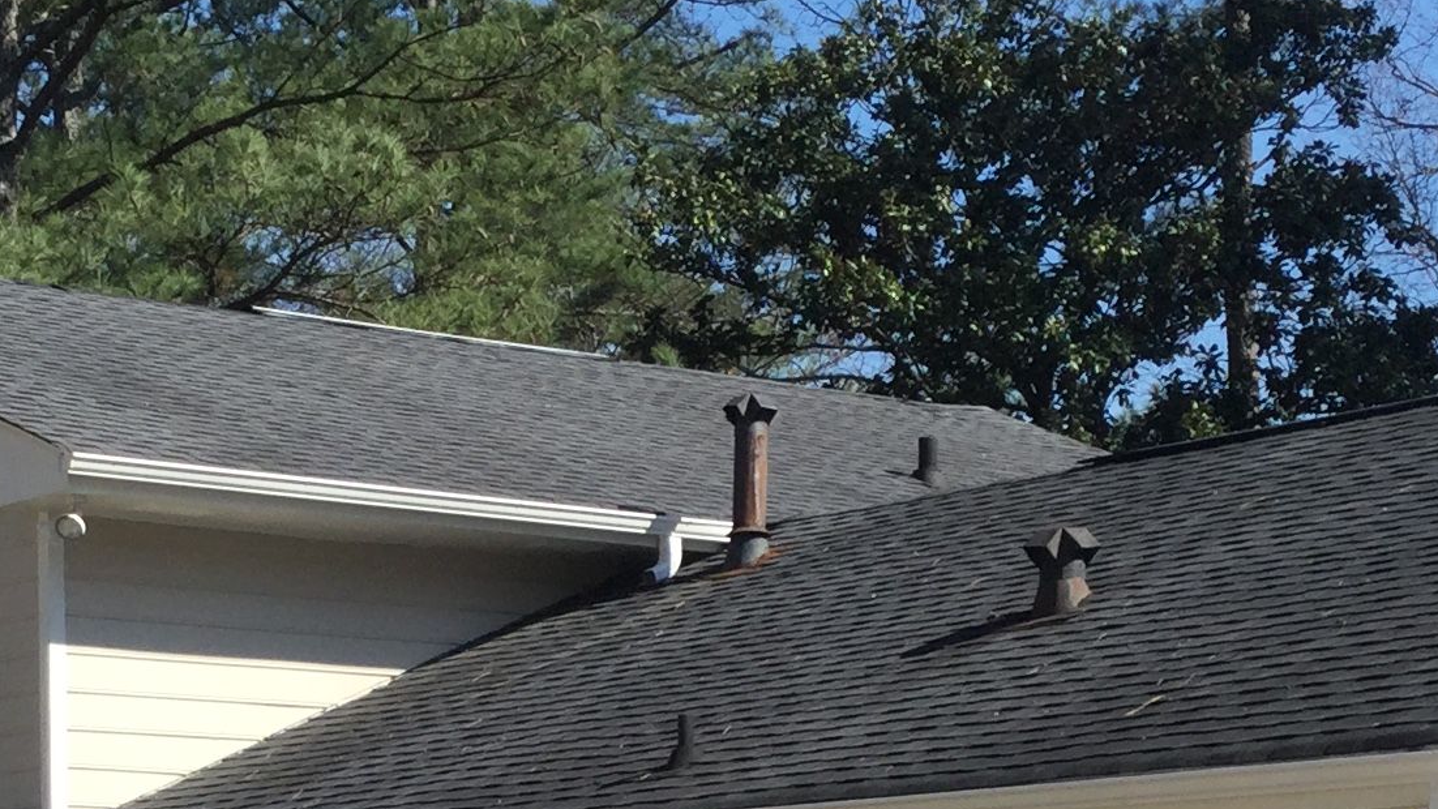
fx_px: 3813
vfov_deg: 11.9
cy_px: 921
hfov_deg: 21.3
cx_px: 470
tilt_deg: +0.0
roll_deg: -0.8
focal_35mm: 100
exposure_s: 1/886
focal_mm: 3.3
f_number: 2.4
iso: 25
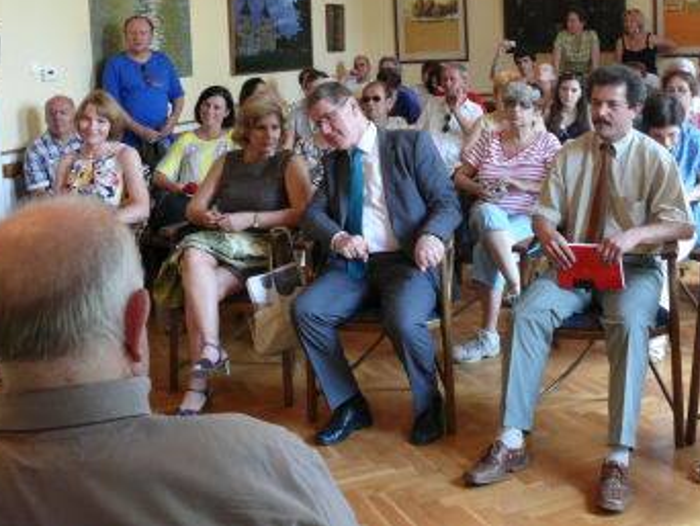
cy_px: 182
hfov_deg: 41.0
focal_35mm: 46
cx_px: 430
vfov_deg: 31.3
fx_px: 931
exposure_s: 1/25
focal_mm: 7.4
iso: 200
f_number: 2.8
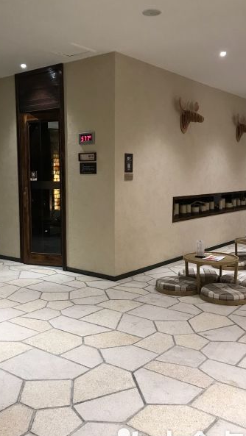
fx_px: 417
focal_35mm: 36
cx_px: 102
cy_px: 226
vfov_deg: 55.3
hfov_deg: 32.8
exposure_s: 1/17
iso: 50
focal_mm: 3.99
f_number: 1.8
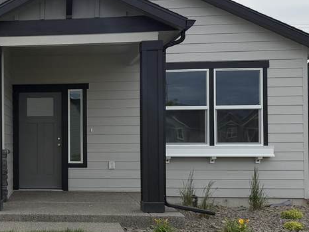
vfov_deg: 22.2
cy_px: 132
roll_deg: +0.2
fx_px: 589
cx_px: -17
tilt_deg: +0.4
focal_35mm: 66
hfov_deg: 27.3
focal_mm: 6.76
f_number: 1.78
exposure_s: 1/6711
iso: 100
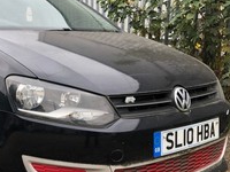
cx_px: 64
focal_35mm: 49
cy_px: 95
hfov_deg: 38.1
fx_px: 326
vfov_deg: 29.7
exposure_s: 1/145
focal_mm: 4
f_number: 1.8
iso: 20
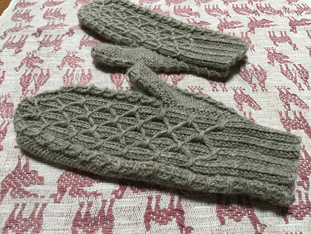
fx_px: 261
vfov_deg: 48.2
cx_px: 156
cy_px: 117
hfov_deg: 61.7
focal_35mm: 29
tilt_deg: -47.6
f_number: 2.2
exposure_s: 1/30
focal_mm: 4.15
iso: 200
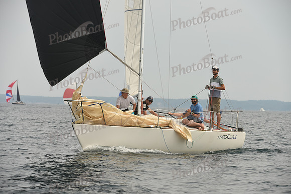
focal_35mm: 200
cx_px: 146
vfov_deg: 6.9
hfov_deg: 10.3
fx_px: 1617
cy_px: 97
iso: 250
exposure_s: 1/1000
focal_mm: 200
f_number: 6.3
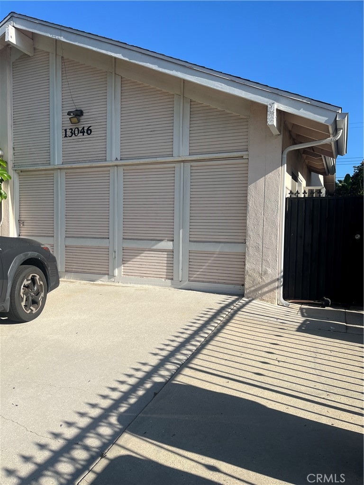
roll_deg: -2.0
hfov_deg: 53.1
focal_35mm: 26
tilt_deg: -4.9
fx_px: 365
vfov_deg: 67.3
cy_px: 242
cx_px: 182
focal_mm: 5.1
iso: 50
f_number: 1.6
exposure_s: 1/3521
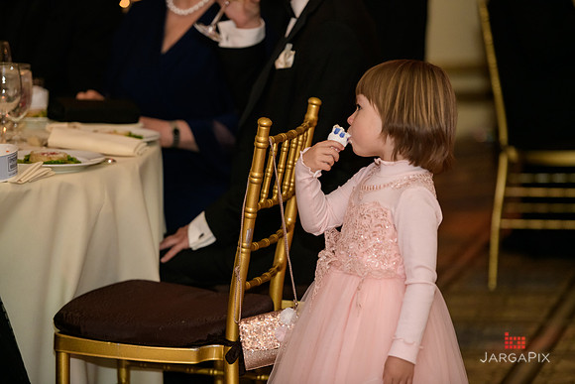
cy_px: 192
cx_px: 288
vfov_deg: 8.1
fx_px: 2716
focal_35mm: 170
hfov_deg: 12.1
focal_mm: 170
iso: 1600
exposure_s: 1/125
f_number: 3.2
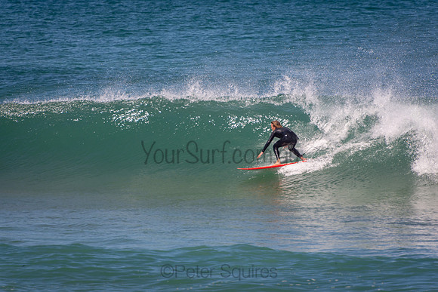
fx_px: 7301
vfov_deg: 2.3
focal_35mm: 600
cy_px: 146
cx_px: 219
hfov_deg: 3.4
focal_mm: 400
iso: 220
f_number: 5.6
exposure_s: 1/1250
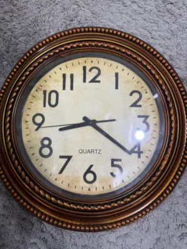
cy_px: 124
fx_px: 173
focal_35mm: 24
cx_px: 94
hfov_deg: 56.8
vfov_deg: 71.6
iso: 100
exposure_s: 1/50
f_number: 1.78
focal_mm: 6.76
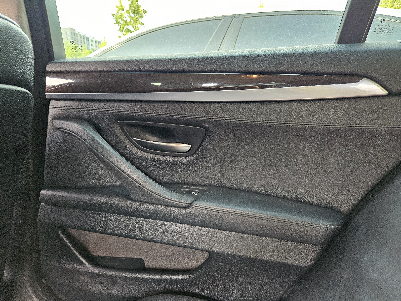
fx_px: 266
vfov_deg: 58.9
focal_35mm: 23
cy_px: 150
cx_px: 200
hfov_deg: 73.9
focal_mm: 5.4
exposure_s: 1/120
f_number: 1.8
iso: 800
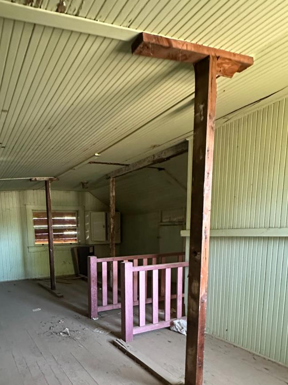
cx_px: 94
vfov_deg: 68.6
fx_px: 266
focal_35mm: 24
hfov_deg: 55.5
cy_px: 270
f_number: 2.2
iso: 1250
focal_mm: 2.22
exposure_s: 1/43
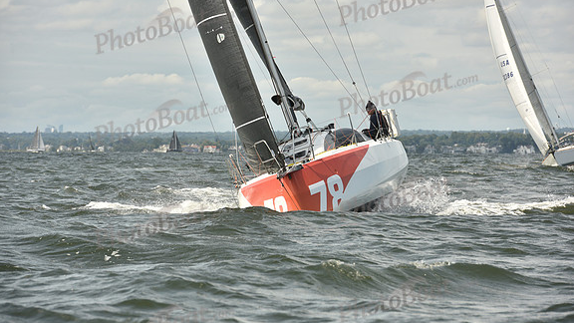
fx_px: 3211
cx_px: 287
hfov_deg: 10.2
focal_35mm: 211
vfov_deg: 5.8
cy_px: 158
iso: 250
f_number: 9
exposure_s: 1/800
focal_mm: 200
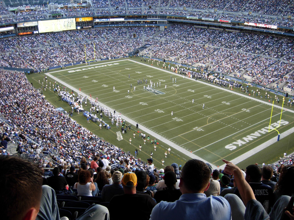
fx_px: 306
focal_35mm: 36
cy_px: 110
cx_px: 147
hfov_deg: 51.4
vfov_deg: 39.7
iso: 50
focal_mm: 7.5
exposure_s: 1/39.1
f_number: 2.7
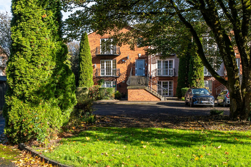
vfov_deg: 37.7
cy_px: 95
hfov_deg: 54.3
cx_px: 124
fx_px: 245
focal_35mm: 35
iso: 250
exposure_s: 1/250
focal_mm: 21
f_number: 8
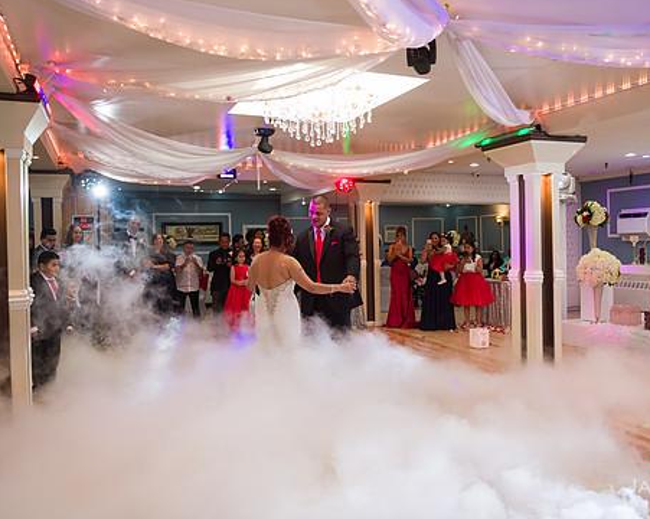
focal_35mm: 29
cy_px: 246
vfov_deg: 49.9
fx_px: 557
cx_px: 346
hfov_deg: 60.4
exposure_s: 1/125
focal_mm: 24
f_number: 3.2
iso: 800
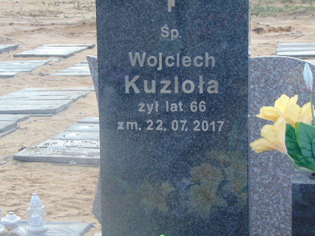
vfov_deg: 13.7
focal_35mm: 108
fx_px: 983
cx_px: 158
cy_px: 118
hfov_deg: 18.2
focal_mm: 19.4
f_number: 3.9
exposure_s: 1/160
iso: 80
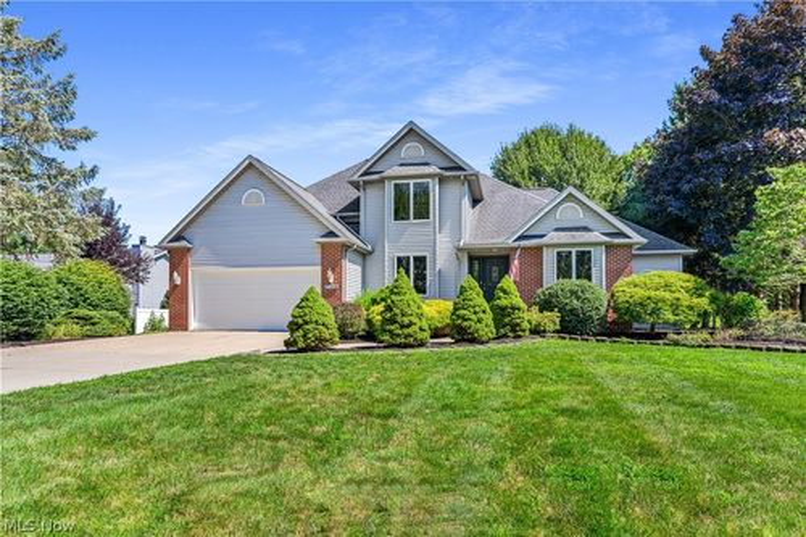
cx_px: 403
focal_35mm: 21
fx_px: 470
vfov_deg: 59.5
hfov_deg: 81.2
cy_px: 268
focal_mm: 21
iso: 400
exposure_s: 1/200
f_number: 9
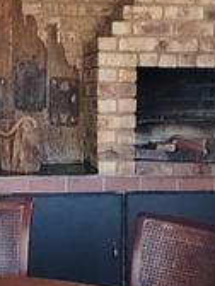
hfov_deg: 17.9
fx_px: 671
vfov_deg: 24.1
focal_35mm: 81
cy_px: 163
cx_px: 20
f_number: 2.2
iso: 169
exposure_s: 1/50
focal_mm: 1.42
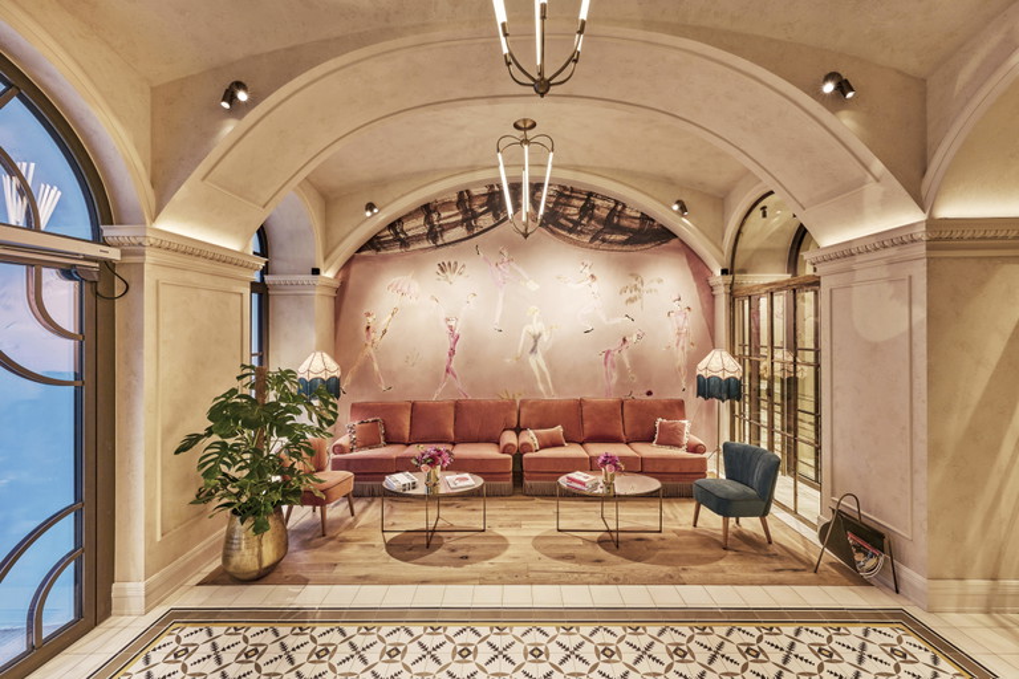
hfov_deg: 104.3
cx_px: 510
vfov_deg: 81.2
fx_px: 396
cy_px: 340
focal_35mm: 14
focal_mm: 14
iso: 200
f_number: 11
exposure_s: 1/2
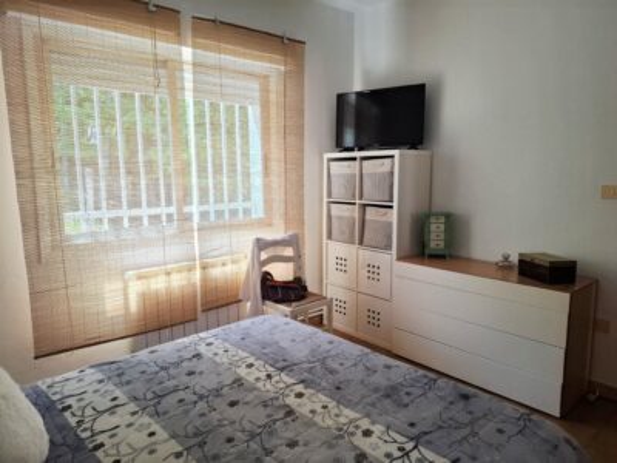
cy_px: 232
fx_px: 410
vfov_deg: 58.9
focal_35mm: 23
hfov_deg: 73.9
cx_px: 308
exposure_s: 1/100
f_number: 1.8
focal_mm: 5.54
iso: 64
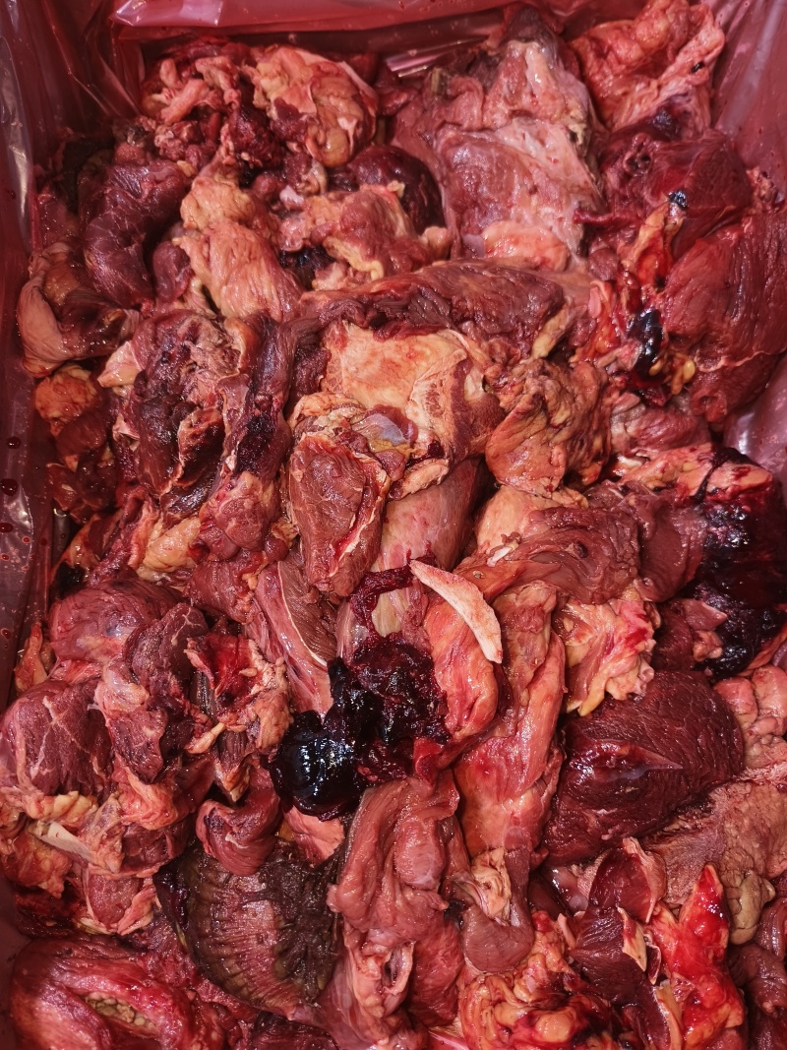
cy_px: 525
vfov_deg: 73.9
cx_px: 394
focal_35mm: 23
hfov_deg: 58.9
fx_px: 697
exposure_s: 1/50
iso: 643
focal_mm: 5.5
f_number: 1.75
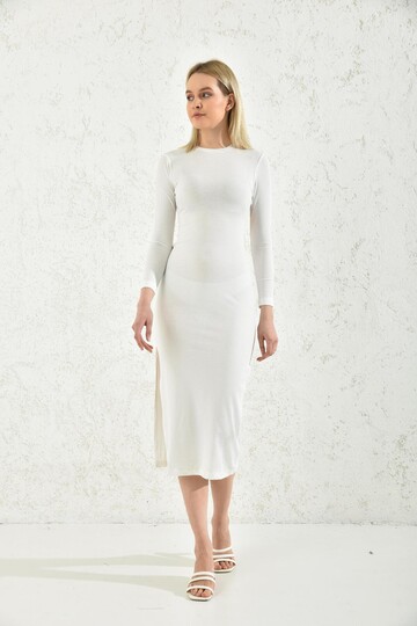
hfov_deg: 24.6
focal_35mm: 55
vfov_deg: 36.2
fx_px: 956
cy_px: 313
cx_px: 208
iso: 100
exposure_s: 1/160
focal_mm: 55
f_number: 7.1
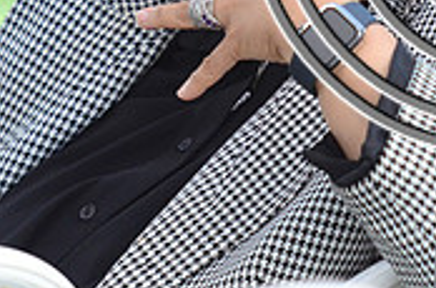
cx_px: 504
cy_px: -103
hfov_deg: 3.0
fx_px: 8455
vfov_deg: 2.0
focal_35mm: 700
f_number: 2.8
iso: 800
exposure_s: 1/250
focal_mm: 140
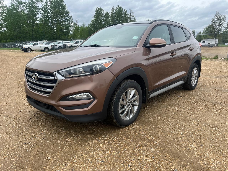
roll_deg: -0.2
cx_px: 114
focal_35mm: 26
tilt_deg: -14.4
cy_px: 86
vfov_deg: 53.1
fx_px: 171
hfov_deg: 67.3
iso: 50
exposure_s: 1/1672
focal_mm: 5.1
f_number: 1.6
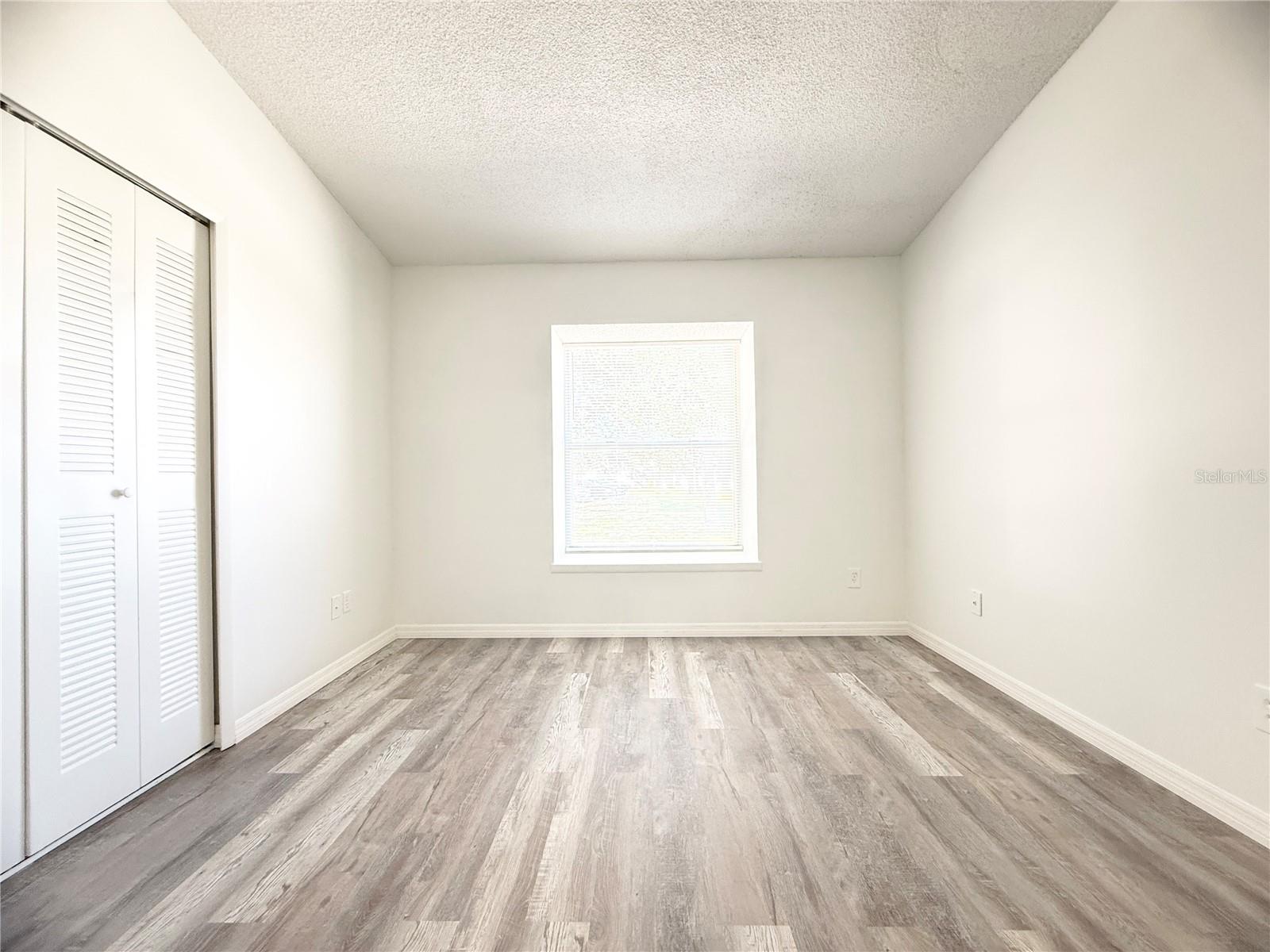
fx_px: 514
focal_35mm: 14
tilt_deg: +1.1
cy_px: 476
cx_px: 635
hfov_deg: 102.1
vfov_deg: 85.7
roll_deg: +1.0
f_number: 2.2
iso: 400
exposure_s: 1/60
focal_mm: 2.22
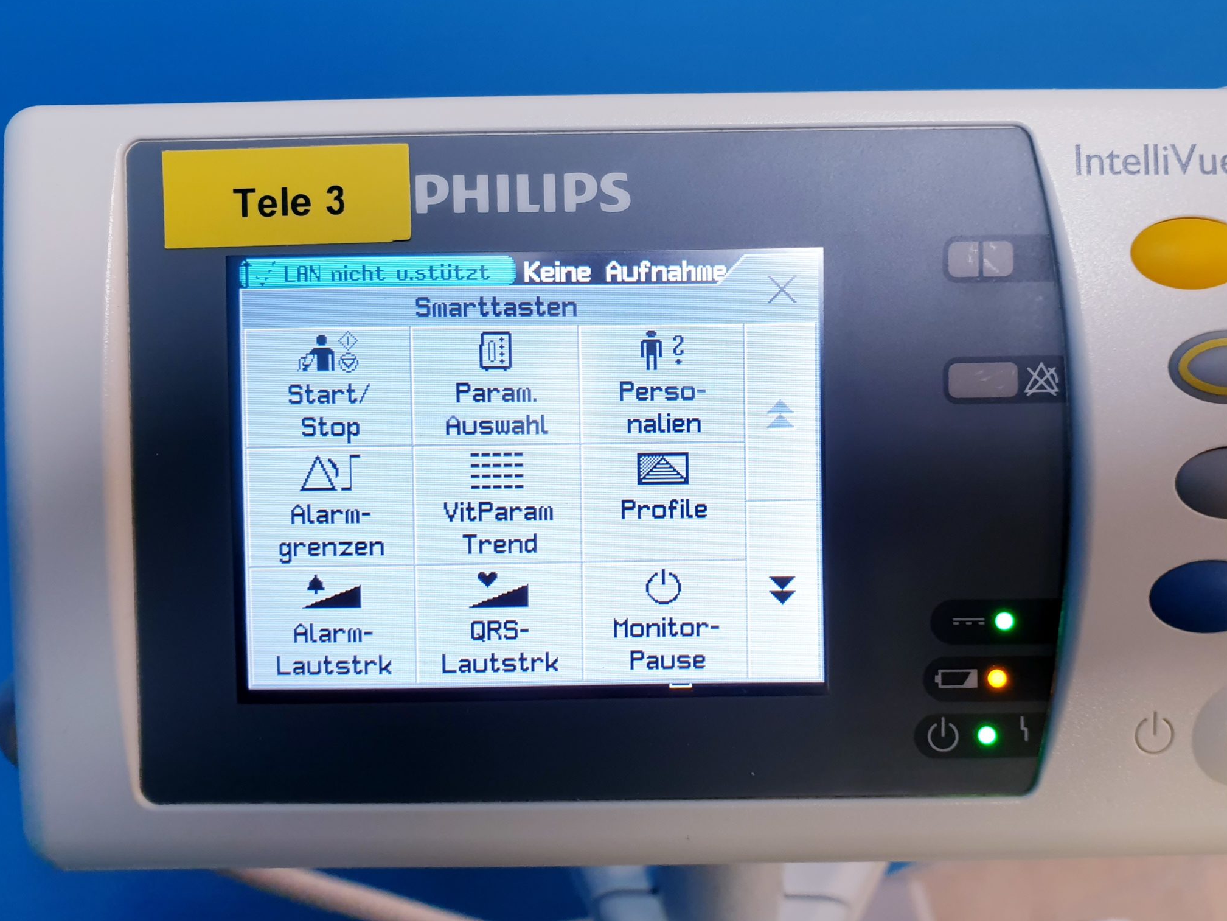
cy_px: 474
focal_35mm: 33
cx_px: 718
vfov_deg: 42.9
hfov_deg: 55.1
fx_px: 1170
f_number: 2.4
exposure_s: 1/50
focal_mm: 4.3
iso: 100
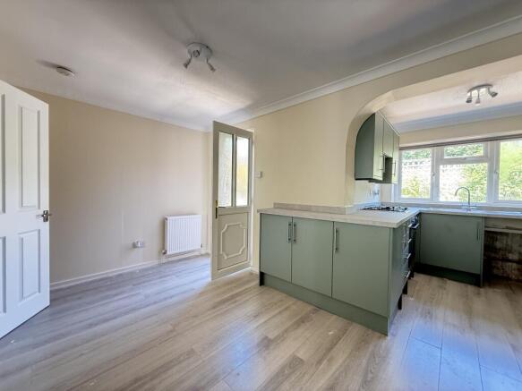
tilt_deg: -0.7
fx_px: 211
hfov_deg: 102.1
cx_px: 261
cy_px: 196
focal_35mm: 14
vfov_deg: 85.7
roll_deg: -0.9
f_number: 2.2
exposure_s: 1/60
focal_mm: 2.22
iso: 500
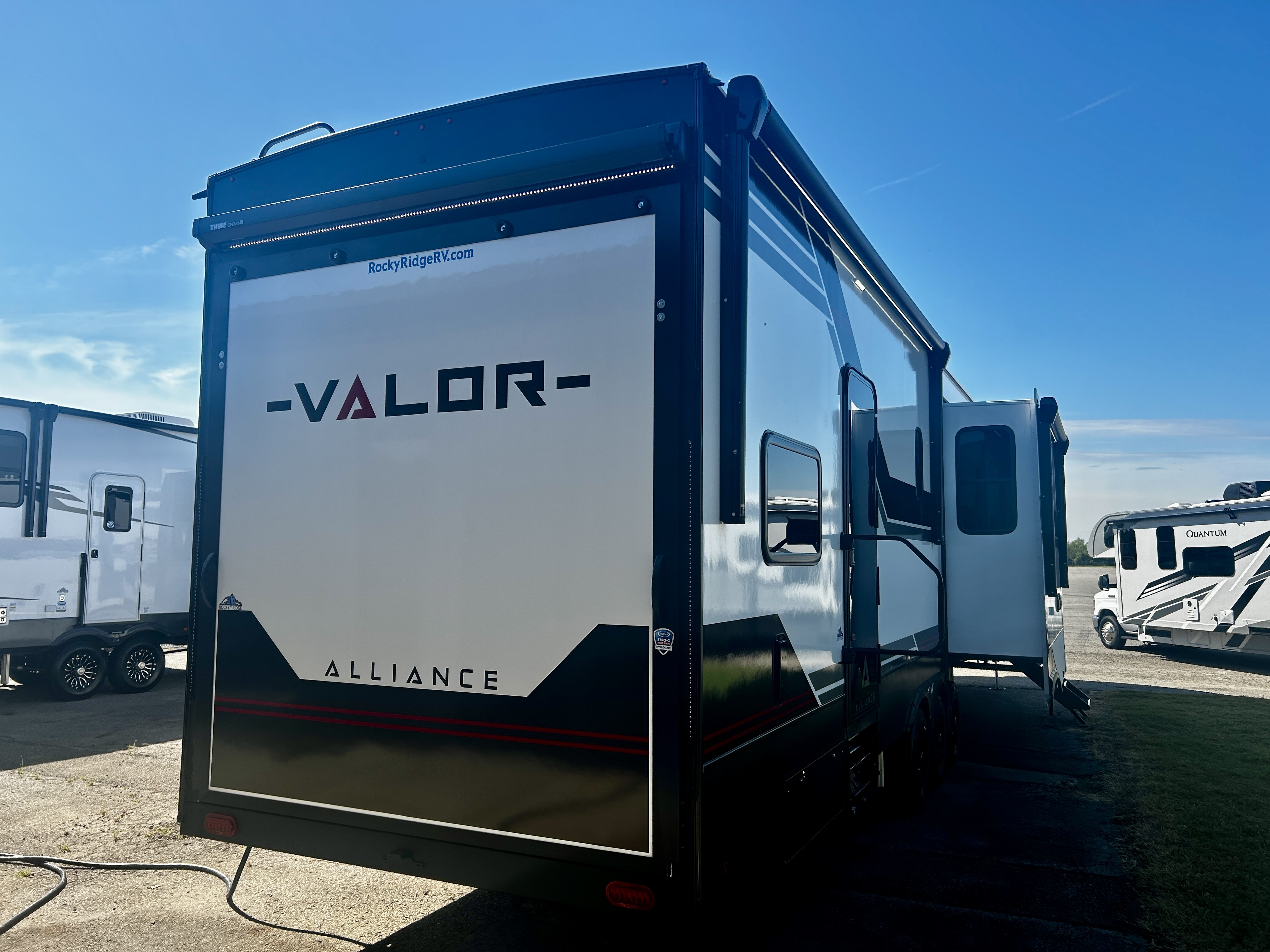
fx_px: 954
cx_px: 635
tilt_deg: +4.1
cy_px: 476
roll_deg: +0.1
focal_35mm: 26
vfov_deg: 53.1
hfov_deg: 67.3
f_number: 1.5
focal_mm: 5.7
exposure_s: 1/2994
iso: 50
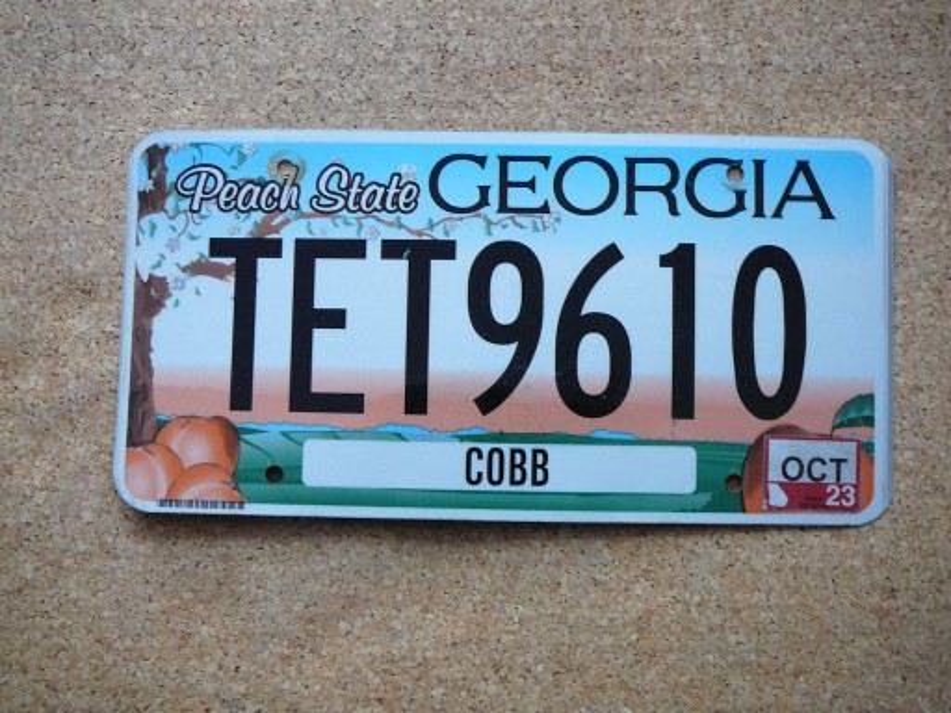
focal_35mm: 35
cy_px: 356
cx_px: 476
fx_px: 962
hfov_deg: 52.6
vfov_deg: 40.7
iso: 200
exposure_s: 1/15
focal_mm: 5.2
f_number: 2.8
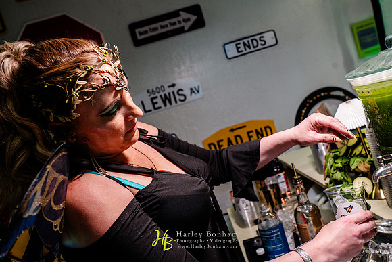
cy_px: 131
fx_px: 349
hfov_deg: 58.7
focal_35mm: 32
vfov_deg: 41.1
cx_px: 196
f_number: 5.6
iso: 1600
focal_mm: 32
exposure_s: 1/200
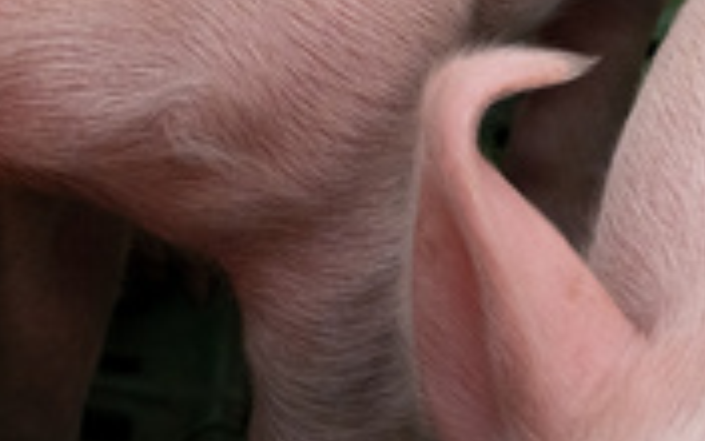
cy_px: -1002
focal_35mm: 216
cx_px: -817
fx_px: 4150
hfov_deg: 9.0
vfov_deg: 5.6
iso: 200
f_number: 5.6
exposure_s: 1/160
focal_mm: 31
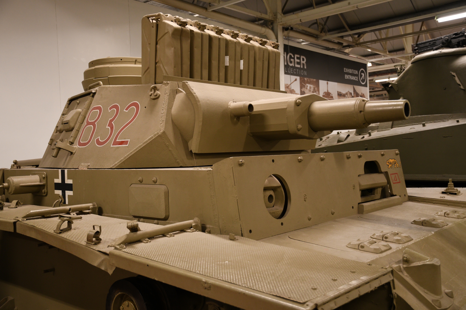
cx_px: 233
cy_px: 155
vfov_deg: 35.9
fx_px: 479
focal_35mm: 37
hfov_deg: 51.9
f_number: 3
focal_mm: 25
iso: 500
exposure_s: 1/30
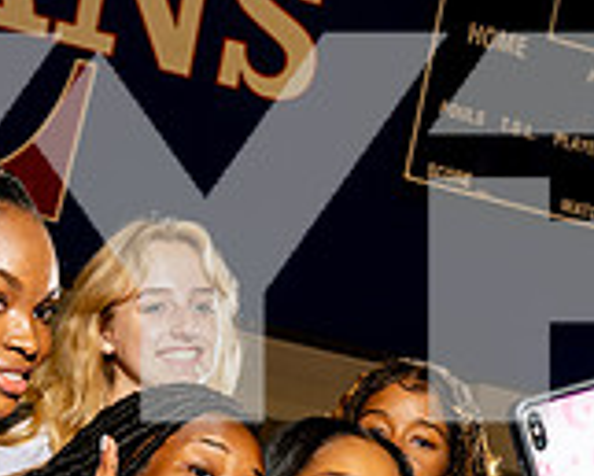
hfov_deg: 19.5
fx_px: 1724
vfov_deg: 14.8
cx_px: 369
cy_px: 677
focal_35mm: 98
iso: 250
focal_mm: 29
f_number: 5.6
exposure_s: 1/250
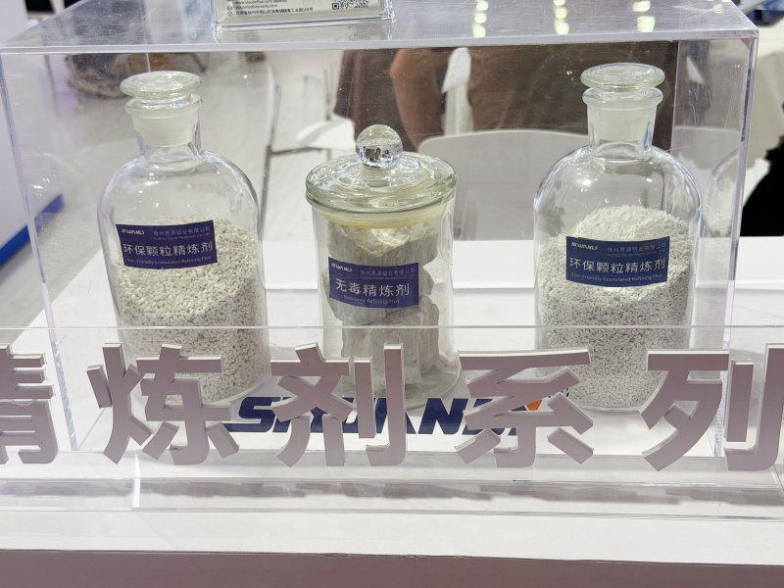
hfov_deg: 39.7
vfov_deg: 30.3
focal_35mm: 48
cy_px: 294
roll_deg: +2.3
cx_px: 392
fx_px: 1087
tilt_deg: -25.6
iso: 50
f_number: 1.78
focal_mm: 6.76
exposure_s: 1/220
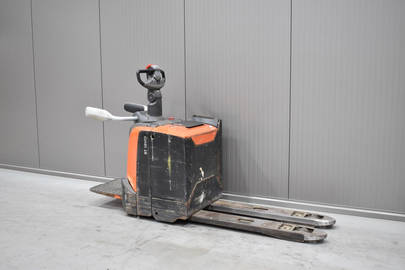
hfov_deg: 51.3
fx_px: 422
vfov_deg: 35.5
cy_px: 135
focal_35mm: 38
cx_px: 202
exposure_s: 1/40
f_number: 4.5
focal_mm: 25
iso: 1250
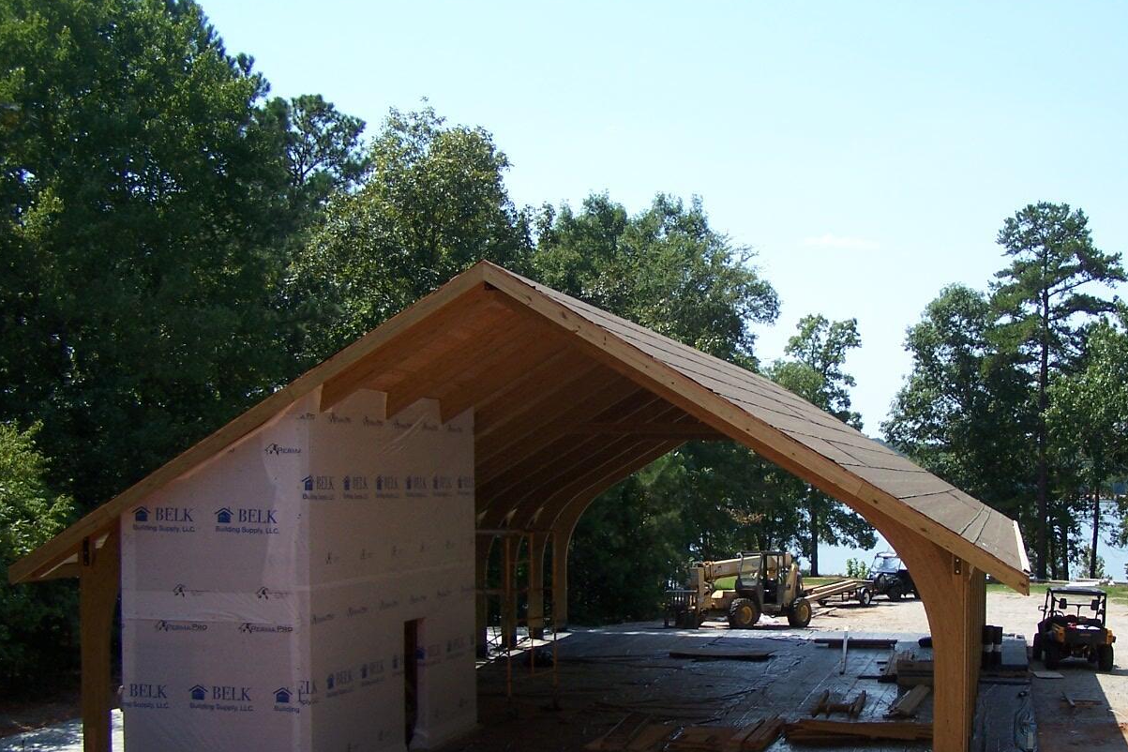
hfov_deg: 38.6
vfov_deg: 26.4
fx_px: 1598
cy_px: 489
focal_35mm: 51
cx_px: 722
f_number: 2.8
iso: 80
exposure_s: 1/1000
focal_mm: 6.3
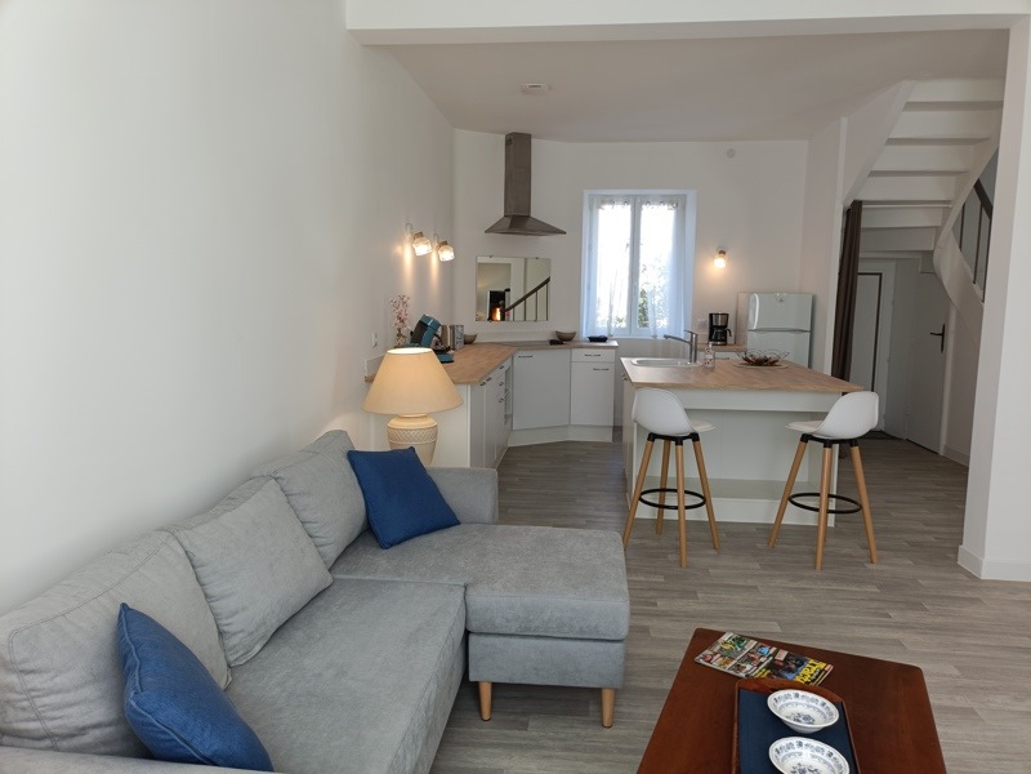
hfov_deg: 69.4
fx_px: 745
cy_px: 387
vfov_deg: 54.9
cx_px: 516
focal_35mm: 25
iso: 160
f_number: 1.7
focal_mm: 4.7
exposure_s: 1/50
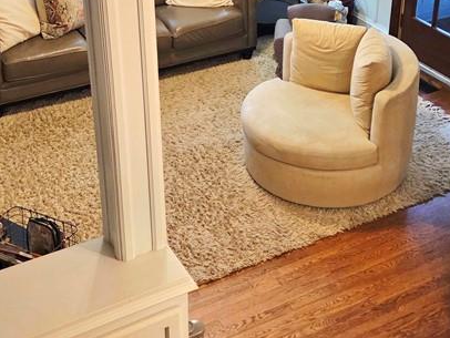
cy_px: 38
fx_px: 754
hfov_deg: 33.2
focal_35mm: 58
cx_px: 247
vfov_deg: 24.6
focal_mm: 5.4
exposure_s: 1/120
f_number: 1.8
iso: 500
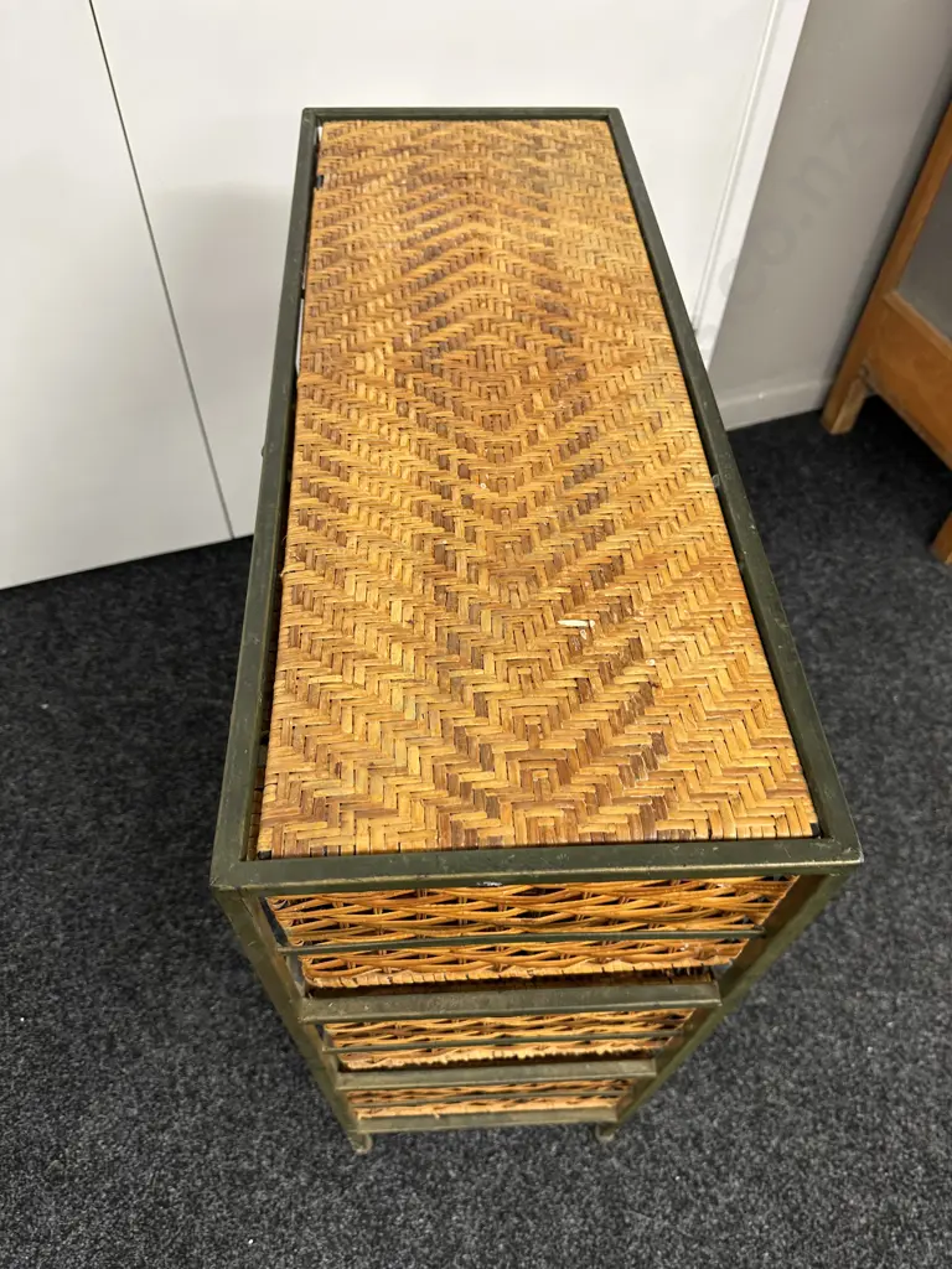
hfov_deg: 56.8
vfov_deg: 71.6
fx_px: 880
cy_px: 634
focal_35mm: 24
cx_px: 476
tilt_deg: -52.7
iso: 160
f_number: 1.78
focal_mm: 6.86
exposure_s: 1/50
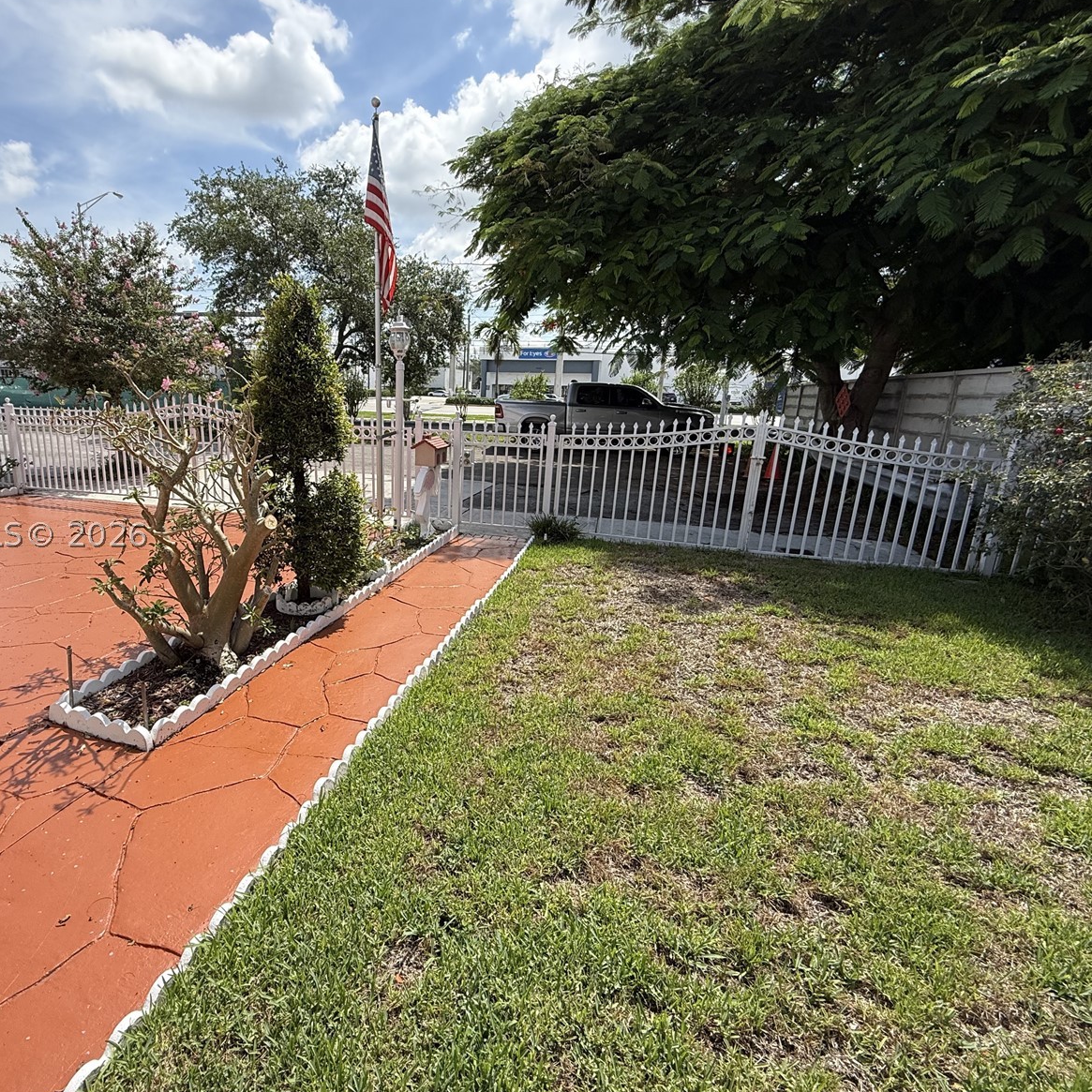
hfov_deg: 82.9
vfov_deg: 84.0
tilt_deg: -13.4
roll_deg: -1.5
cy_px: 534
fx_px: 607
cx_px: 434
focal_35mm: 17
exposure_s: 1/1399
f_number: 2.2
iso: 50
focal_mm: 2.22
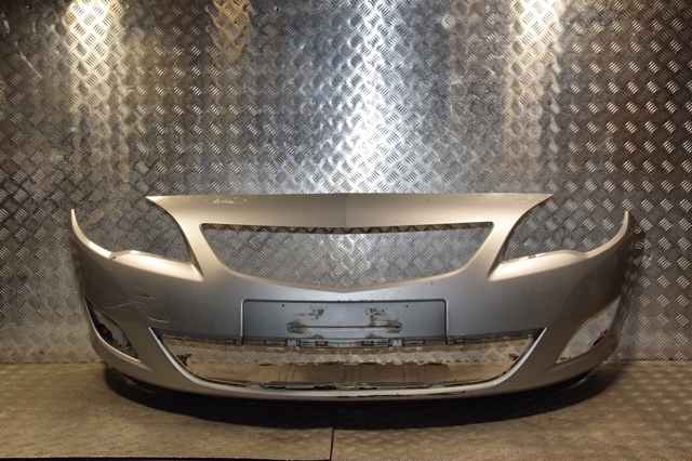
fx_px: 807
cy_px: 230
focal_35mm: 42
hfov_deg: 46.4
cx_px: 346
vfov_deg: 31.9
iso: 800
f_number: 10
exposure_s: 1/200
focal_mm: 28
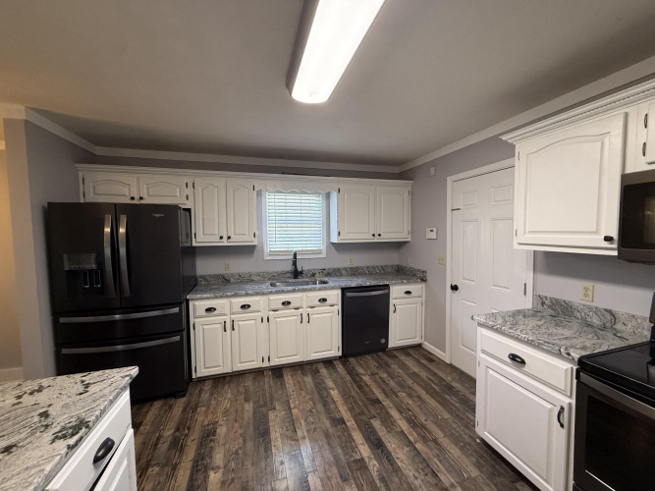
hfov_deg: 102.1
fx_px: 265
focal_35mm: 14
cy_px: 246
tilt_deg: -3.4
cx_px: 328
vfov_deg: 85.7
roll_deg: +0.8
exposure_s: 1/120
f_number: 2.2
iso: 320
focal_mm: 2.22
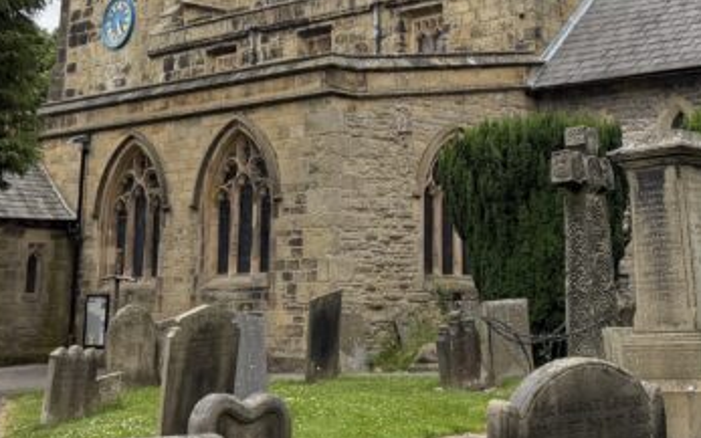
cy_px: -34
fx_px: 1433
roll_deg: -0.5
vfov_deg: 16.9
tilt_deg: +13.5
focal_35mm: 75
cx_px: 406
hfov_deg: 27.4
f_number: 1.78
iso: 80
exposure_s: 1/1361
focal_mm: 6.76
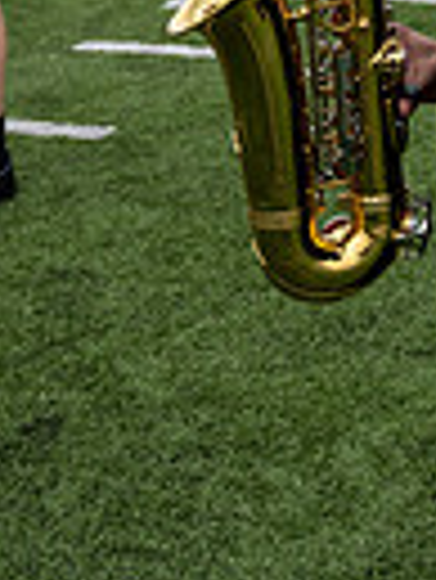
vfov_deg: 17.5
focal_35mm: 104
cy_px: -218
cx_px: 508
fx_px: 1744
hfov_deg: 13.9
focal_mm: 24
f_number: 4
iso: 160
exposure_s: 1/800
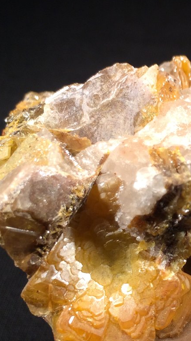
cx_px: 229
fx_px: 586
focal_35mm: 65
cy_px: 174
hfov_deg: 17.6
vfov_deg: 32.4
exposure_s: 1/120
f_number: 2.2
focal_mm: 4.15
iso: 40
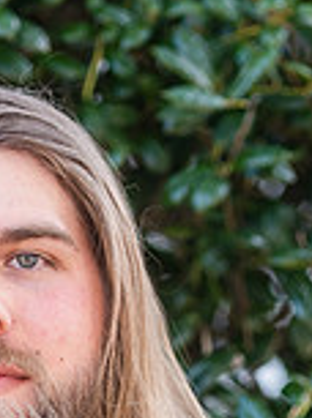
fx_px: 4719
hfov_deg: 3.8
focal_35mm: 391
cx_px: 41
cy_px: 557
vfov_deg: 5.1
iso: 160
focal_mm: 92
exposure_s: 1/250
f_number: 3.5
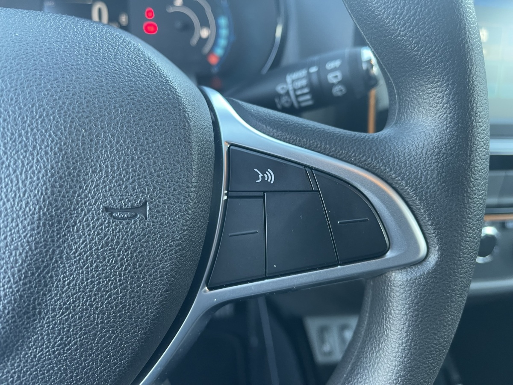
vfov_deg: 53.1
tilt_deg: -33.0
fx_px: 385
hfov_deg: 67.3
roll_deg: -2.3
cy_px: 192
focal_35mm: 26
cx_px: 256
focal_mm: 5.1
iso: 160
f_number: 1.6
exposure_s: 1/60
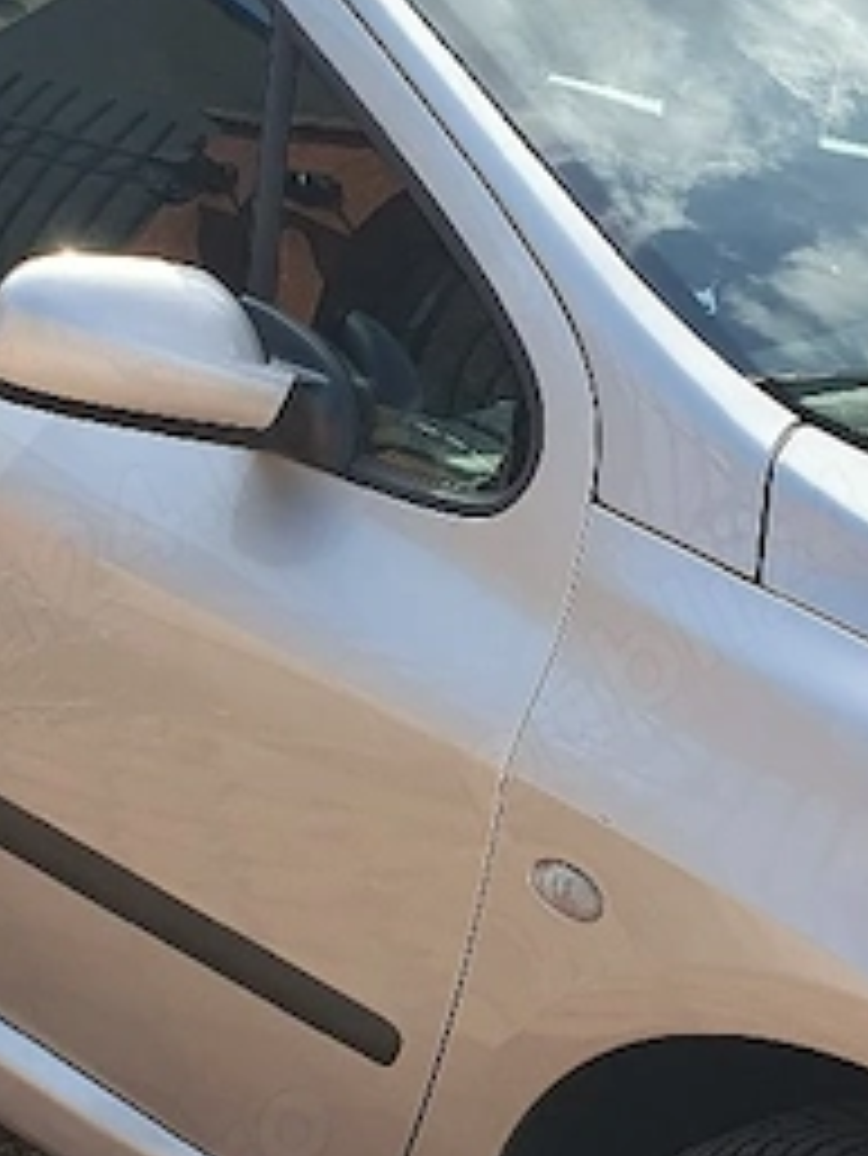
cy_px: 706
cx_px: 220
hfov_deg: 18.1
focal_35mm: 81
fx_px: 2706
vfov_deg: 24.1
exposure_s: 1/909
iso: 50
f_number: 2.4
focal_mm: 4.32
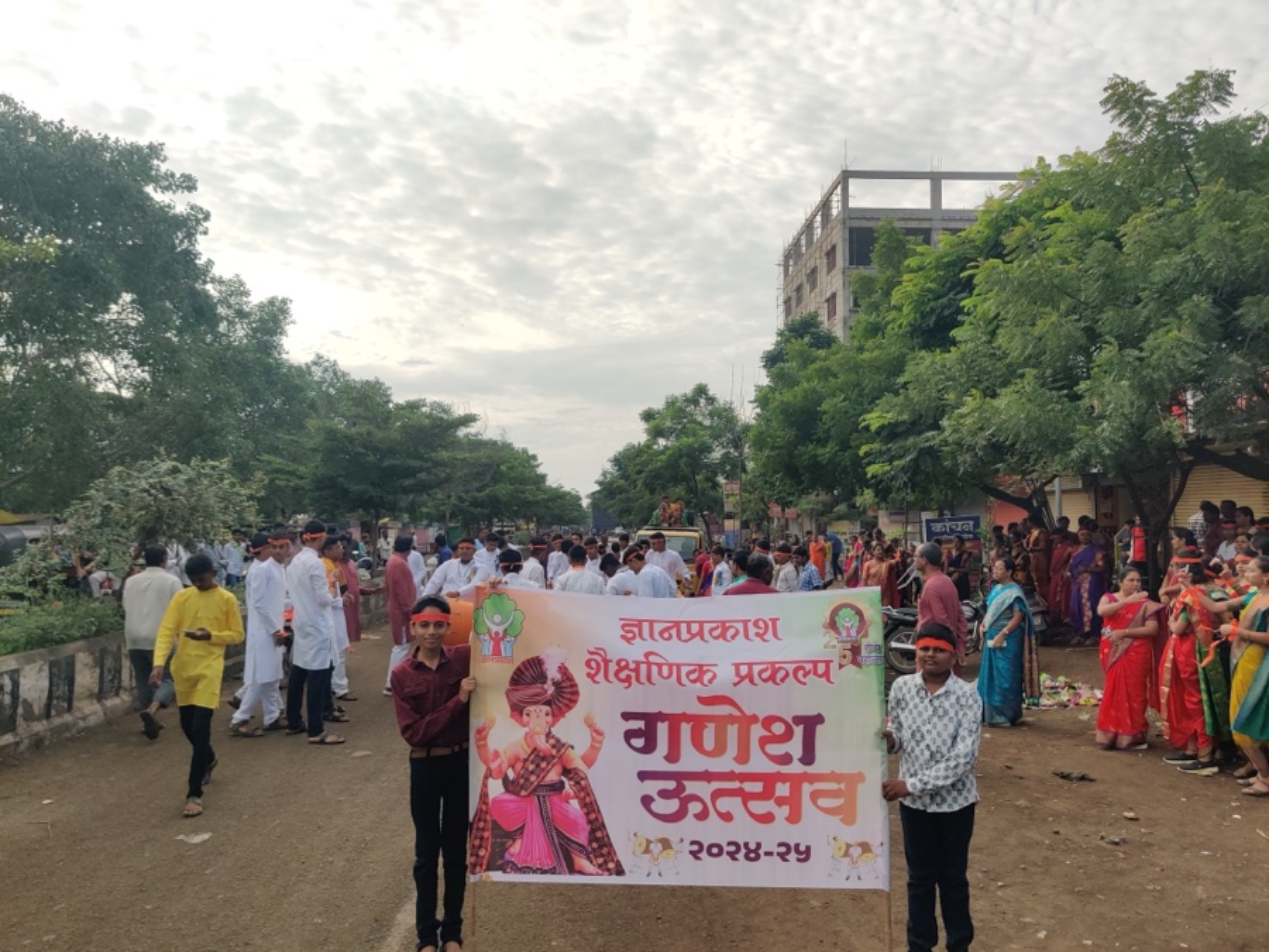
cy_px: 476
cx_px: 634
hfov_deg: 65.3
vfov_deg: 51.4
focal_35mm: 27
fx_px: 990
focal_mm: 4.75
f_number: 1.65
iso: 125
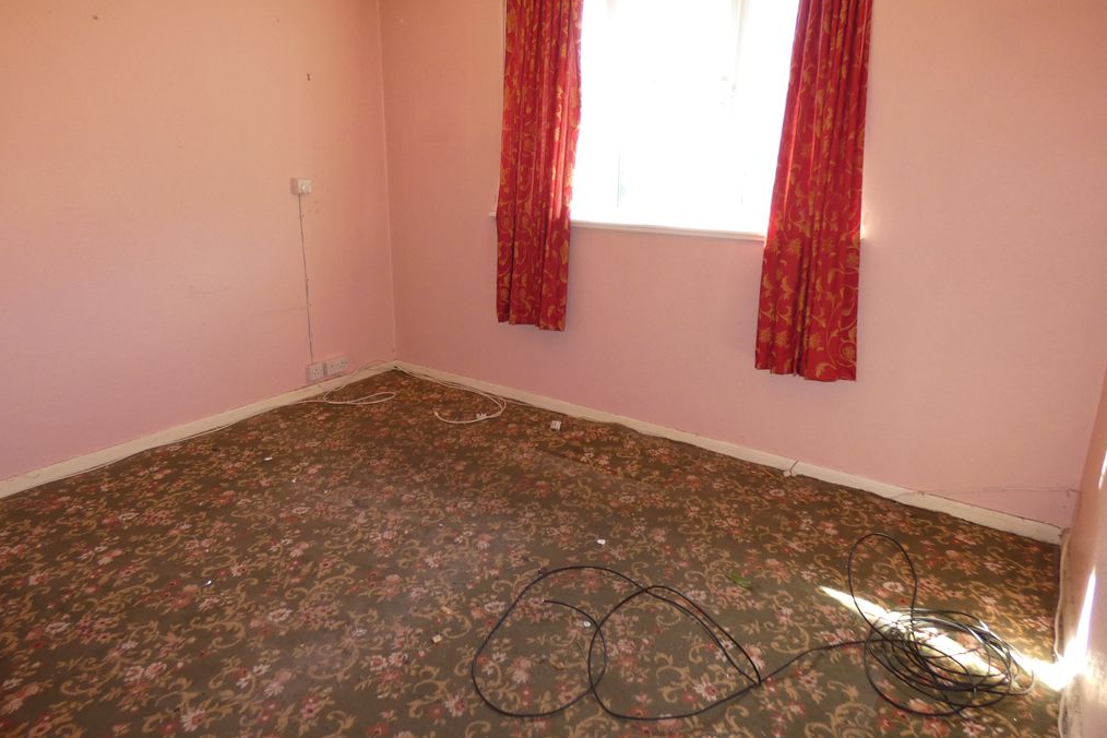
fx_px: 646
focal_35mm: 21
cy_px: 334
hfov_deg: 81.2
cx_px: 551
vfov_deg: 59.4
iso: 200
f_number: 2.8
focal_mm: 3.6
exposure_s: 1/60
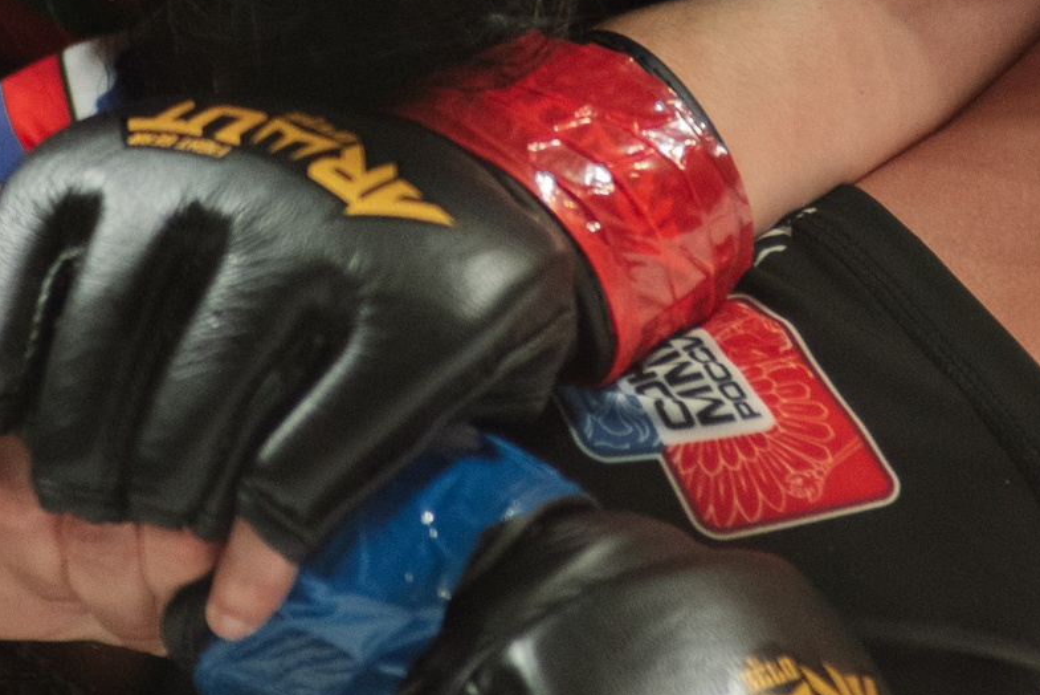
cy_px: -287
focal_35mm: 652
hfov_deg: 3.2
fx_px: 18841
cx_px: 505
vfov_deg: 2.1
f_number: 4
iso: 2000
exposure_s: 1/500
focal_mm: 200
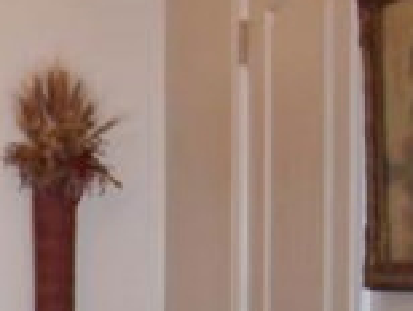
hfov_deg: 12.8
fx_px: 1733
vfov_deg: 10.0
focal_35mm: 145
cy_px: 416
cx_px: -241
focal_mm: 5.8
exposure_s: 1/45
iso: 100
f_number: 2.8
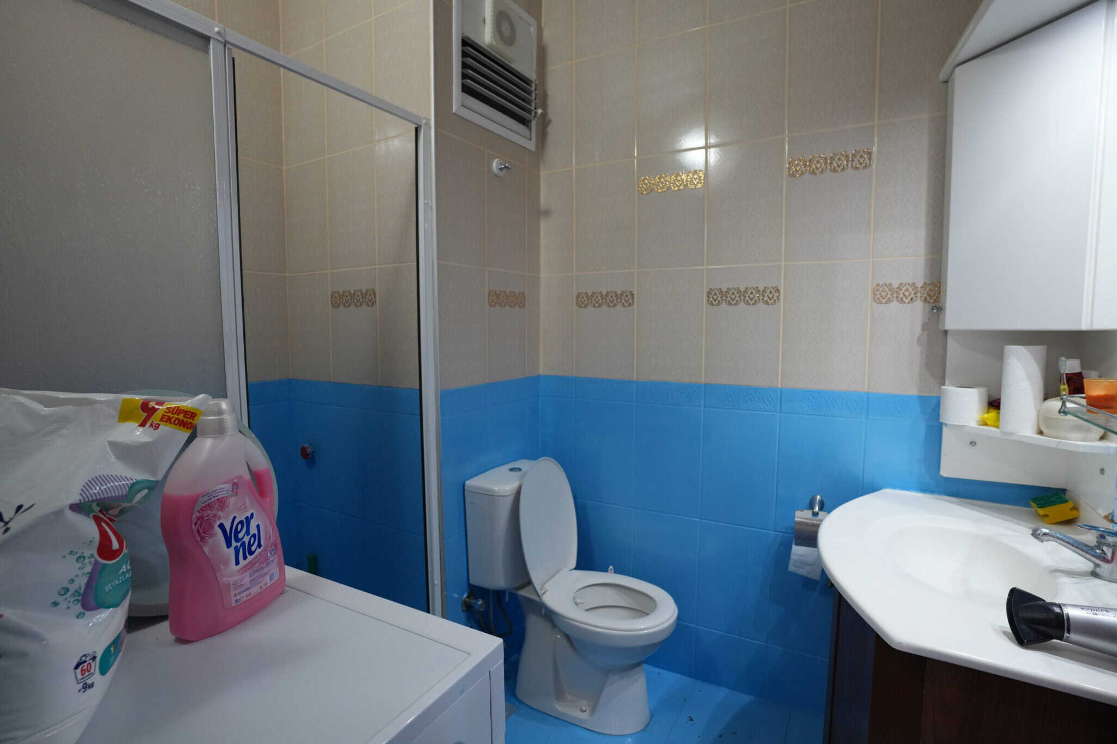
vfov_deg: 70.4
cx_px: 558
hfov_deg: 93.3
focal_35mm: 17
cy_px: 372
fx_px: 527
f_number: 4
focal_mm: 17
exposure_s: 1/160
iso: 1250
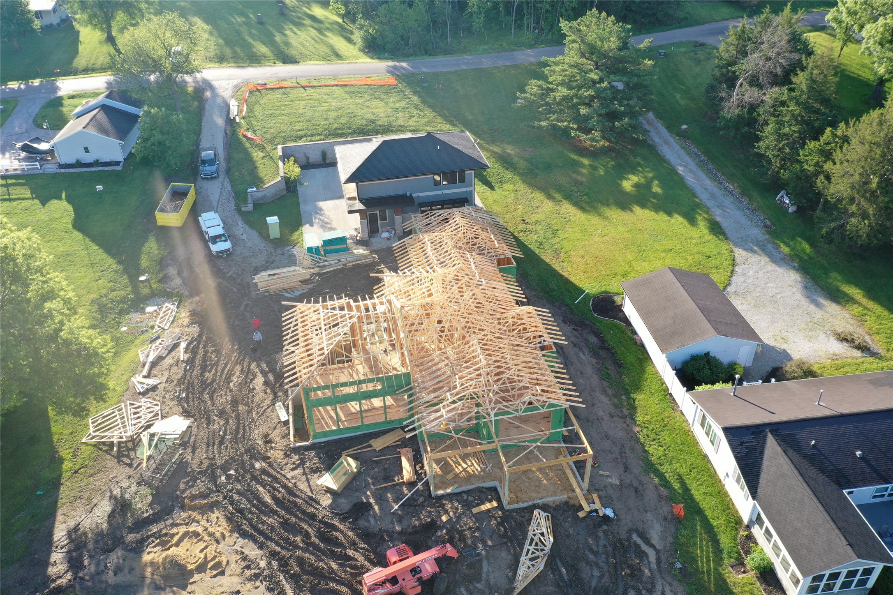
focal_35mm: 28
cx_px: 446
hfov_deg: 65.5
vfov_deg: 46.4
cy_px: 298
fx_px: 695
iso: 100
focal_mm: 10.26
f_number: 5.6
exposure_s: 1/80
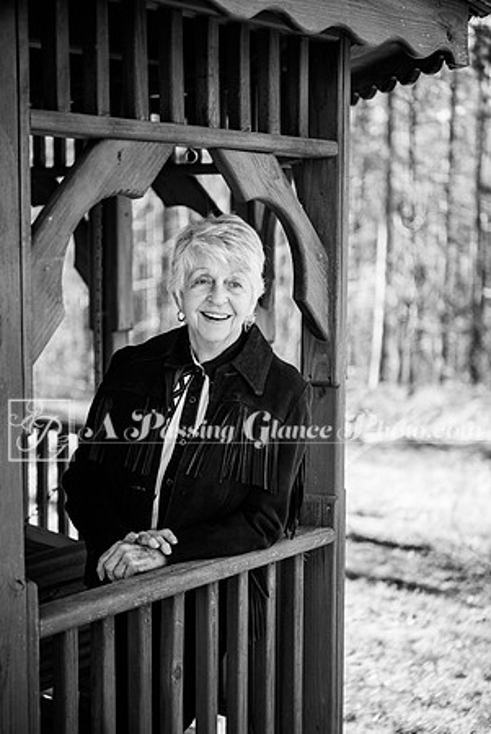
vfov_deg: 30.9
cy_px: 367
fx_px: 1327
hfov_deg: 21.0
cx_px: 246
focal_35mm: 65
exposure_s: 1/2000
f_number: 2.8
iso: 1250
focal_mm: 65
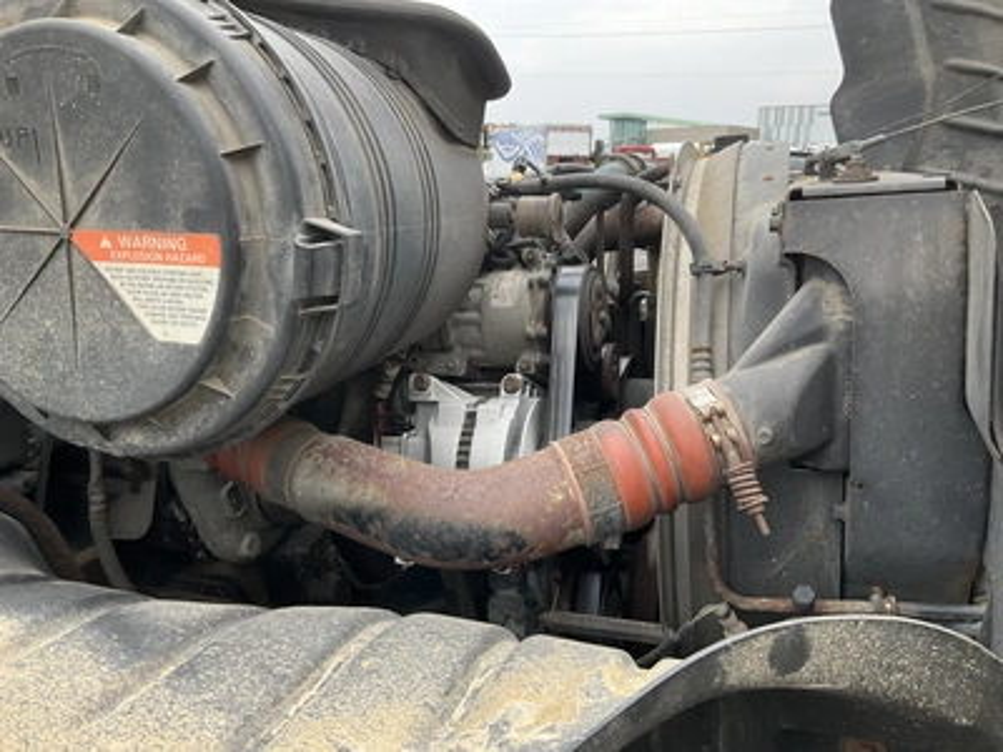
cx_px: 502
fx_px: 840
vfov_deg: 48.2
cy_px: 376
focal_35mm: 29
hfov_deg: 61.7
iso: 16
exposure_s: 1/122
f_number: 1.8
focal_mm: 3
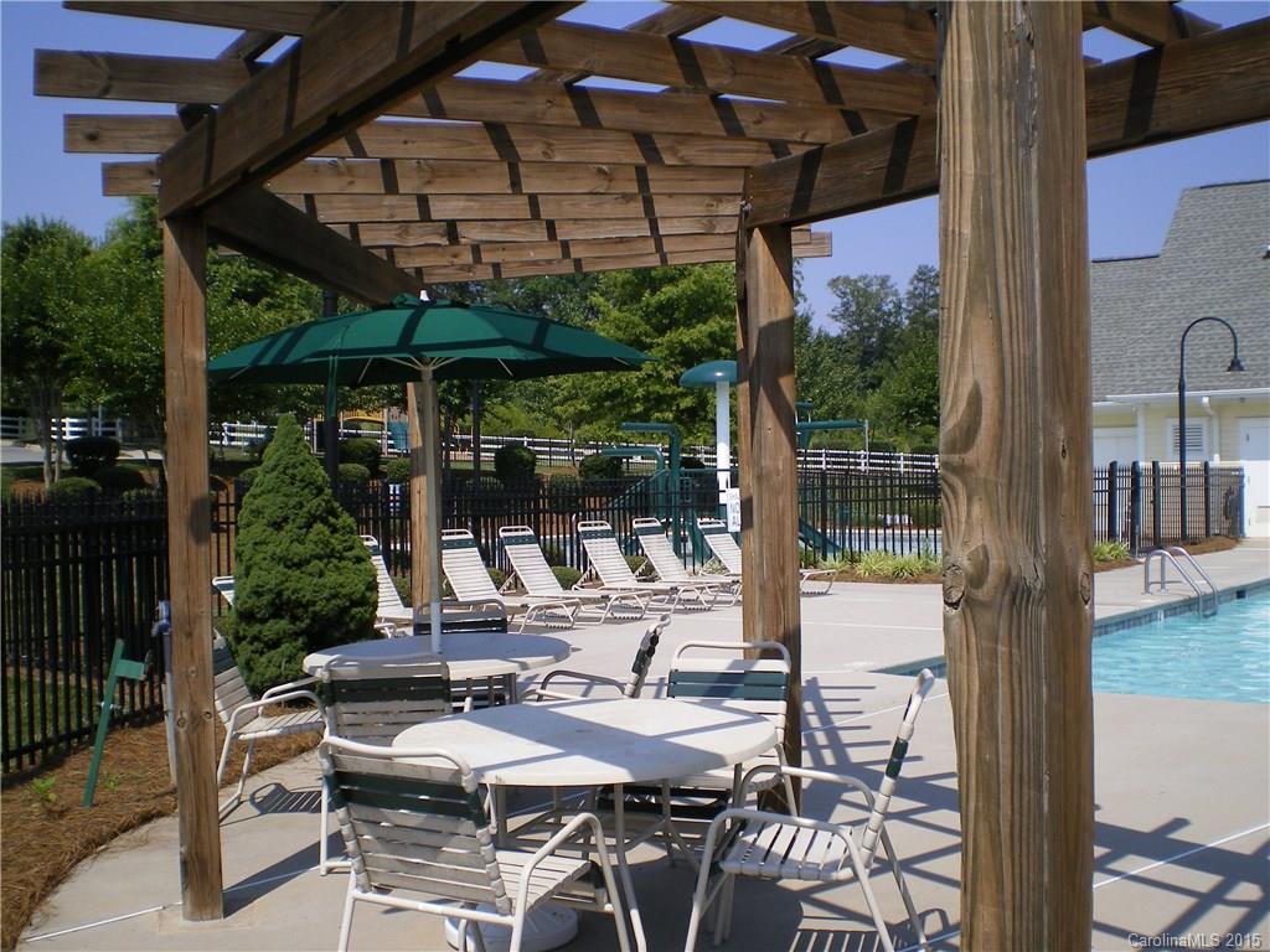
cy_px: 476
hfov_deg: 49.0
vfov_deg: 37.7
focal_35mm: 38
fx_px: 1394
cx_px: 635
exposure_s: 1/400
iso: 64
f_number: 4.6
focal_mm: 6.3
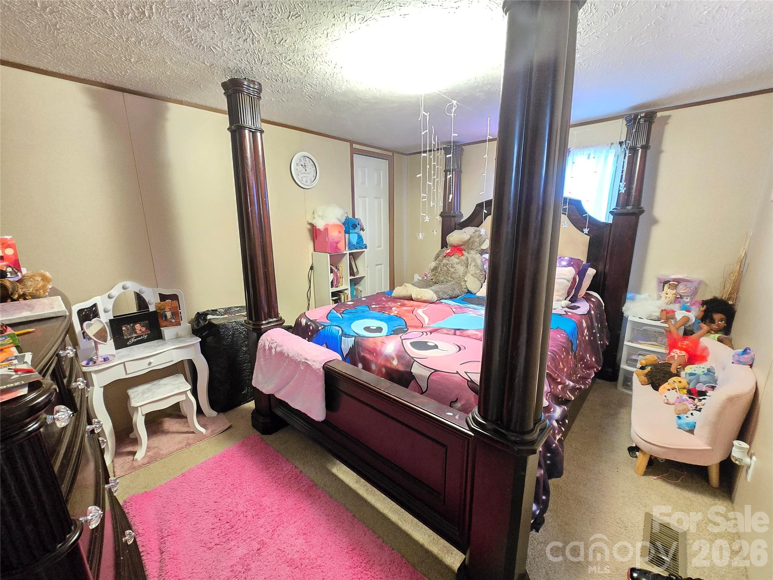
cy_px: 290
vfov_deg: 89.9
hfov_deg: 106.2
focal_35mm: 13
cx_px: 386
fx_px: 290
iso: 2000
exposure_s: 1/24
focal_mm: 2.2
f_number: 2.2
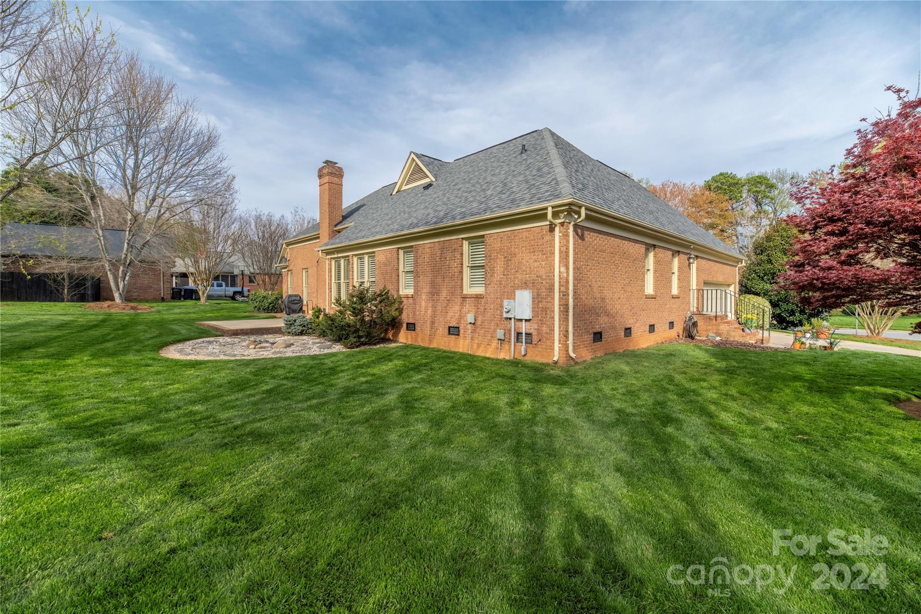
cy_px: 307
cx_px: 460
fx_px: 358
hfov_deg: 104.3
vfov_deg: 81.2
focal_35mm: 14
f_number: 5.6
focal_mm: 14
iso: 320
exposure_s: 1/8000
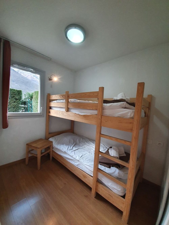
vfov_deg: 106.2
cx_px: 84
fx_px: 85
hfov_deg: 89.9
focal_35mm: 13
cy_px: 112
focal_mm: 1.8
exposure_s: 1/50
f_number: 2.2
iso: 400
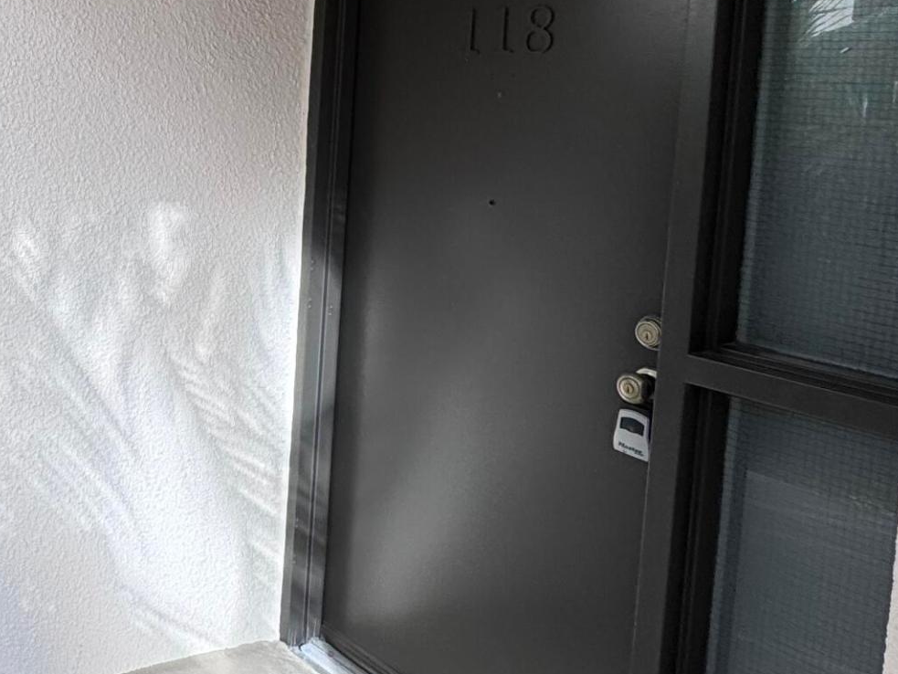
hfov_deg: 38.9
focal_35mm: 41
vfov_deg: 34.4
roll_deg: -1.8
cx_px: -54
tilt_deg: -5.0
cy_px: 169
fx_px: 1064
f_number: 2.2
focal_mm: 2.22
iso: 40
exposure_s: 1/187
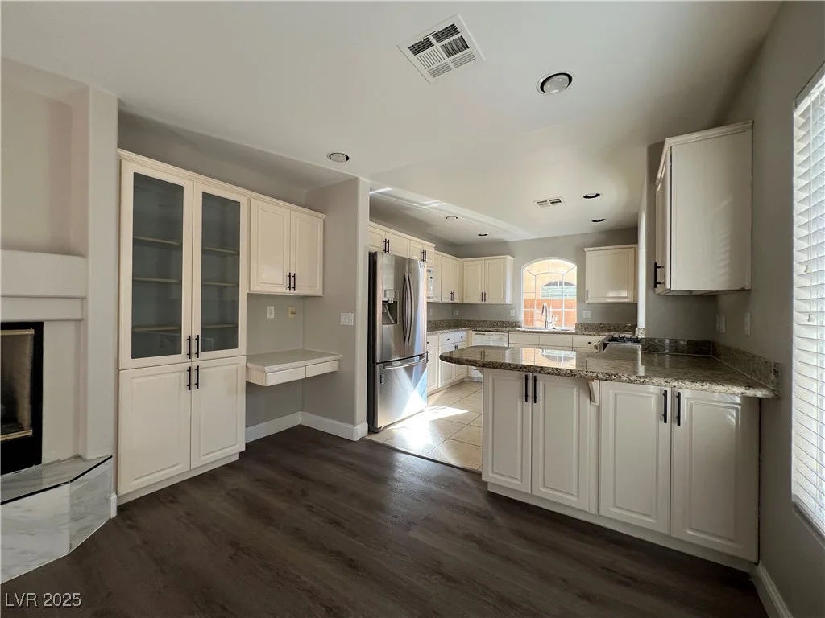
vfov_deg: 89.9
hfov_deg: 106.2
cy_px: 309
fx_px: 310
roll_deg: -0.9
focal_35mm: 13
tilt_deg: -1.1
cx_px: 412
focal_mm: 1.57
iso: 50
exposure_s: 1/99
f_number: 1.8
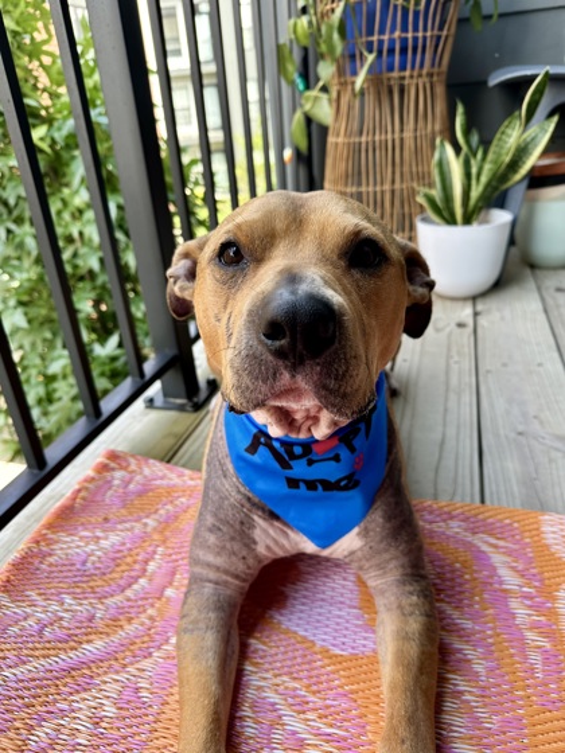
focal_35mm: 24
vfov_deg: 71.6
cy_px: 376
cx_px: 282
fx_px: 522
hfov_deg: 56.8
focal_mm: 6.86
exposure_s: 1/121
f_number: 1.78
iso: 64
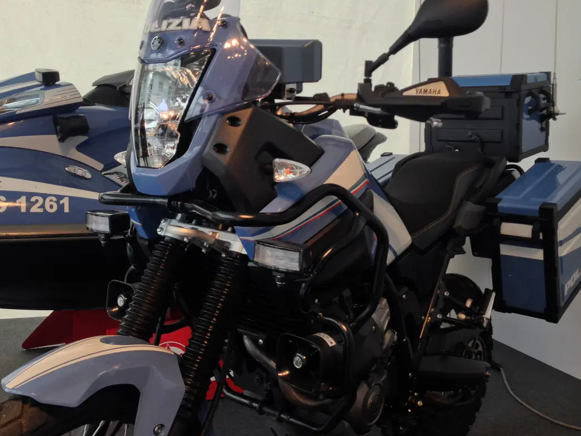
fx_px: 638
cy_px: 193
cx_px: 298
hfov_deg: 49.0
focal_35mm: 38
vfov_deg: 37.7
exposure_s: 1/30
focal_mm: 4.12
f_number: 2.4
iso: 50
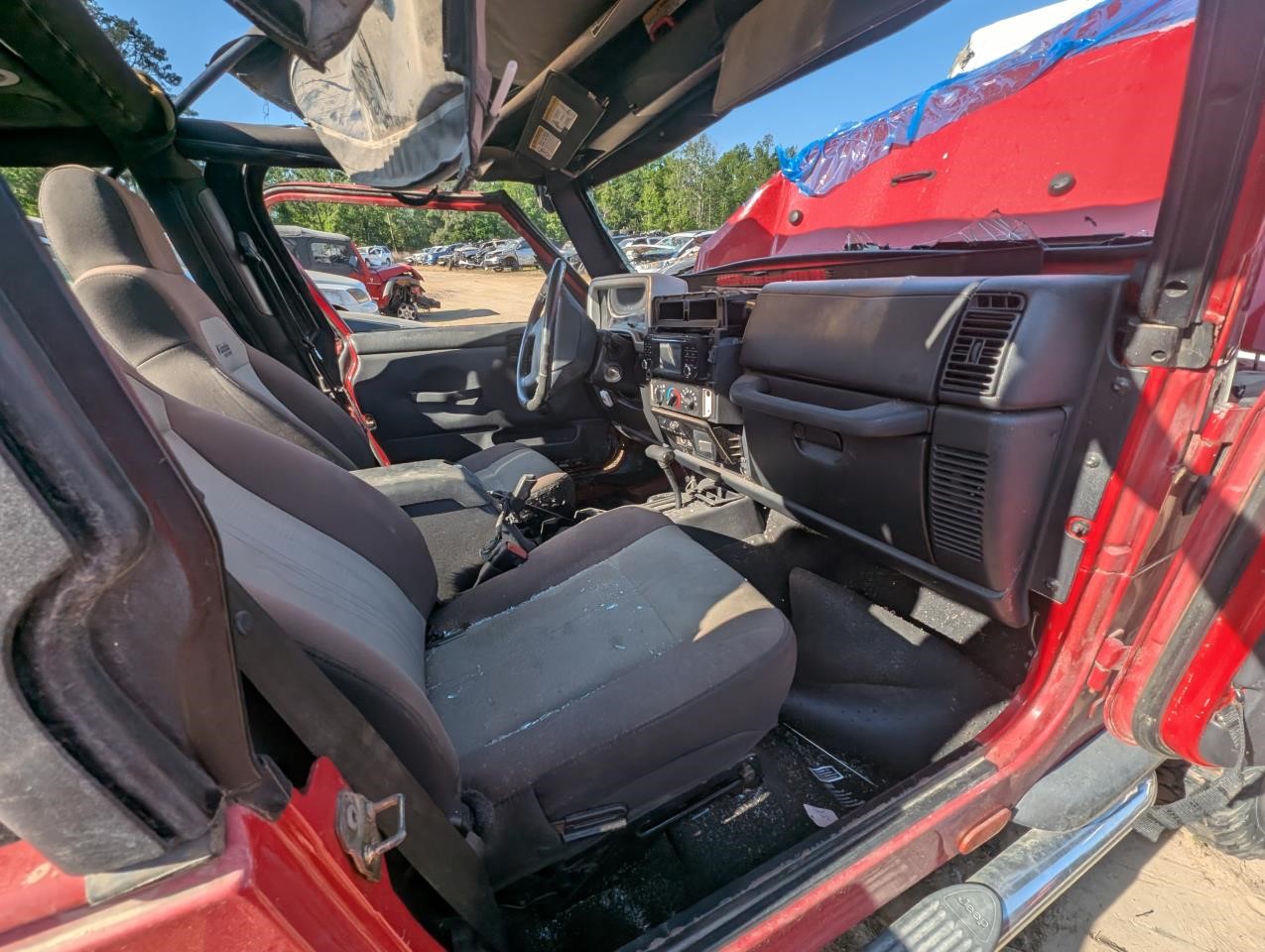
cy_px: 476
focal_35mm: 13
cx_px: 632
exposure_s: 1/887
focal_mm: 1.95
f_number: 2.2
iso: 43
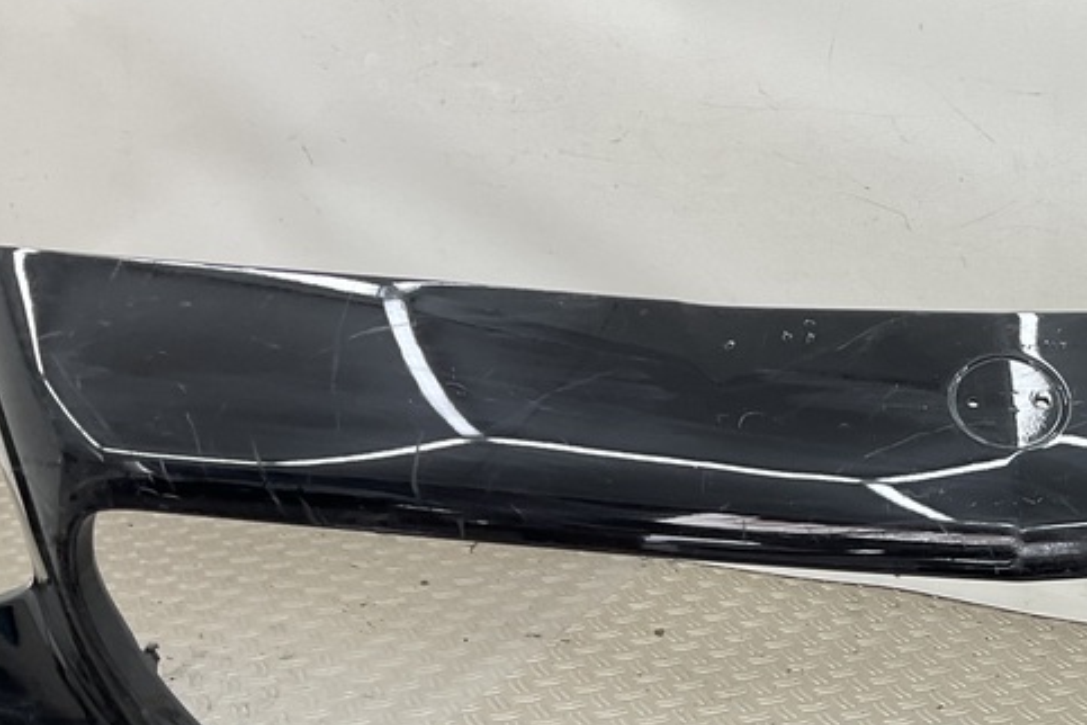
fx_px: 1902
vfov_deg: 21.0
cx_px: 907
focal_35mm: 63
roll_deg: -4.4
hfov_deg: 30.9
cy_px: 691
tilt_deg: -25.7
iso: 25
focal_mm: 3
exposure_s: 1/100
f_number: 1.8
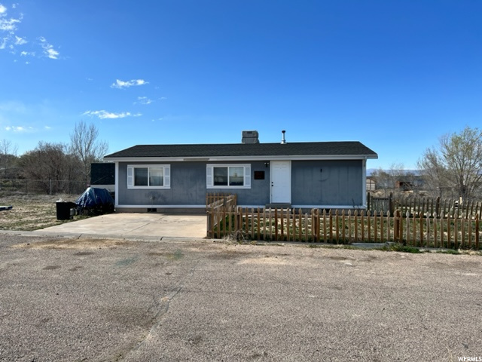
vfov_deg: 53.1
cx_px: 241
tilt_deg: -1.0
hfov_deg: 67.3
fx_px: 362
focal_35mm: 26
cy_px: 181
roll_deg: -0.3
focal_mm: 5.7
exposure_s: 1/4274
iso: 50
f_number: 1.5
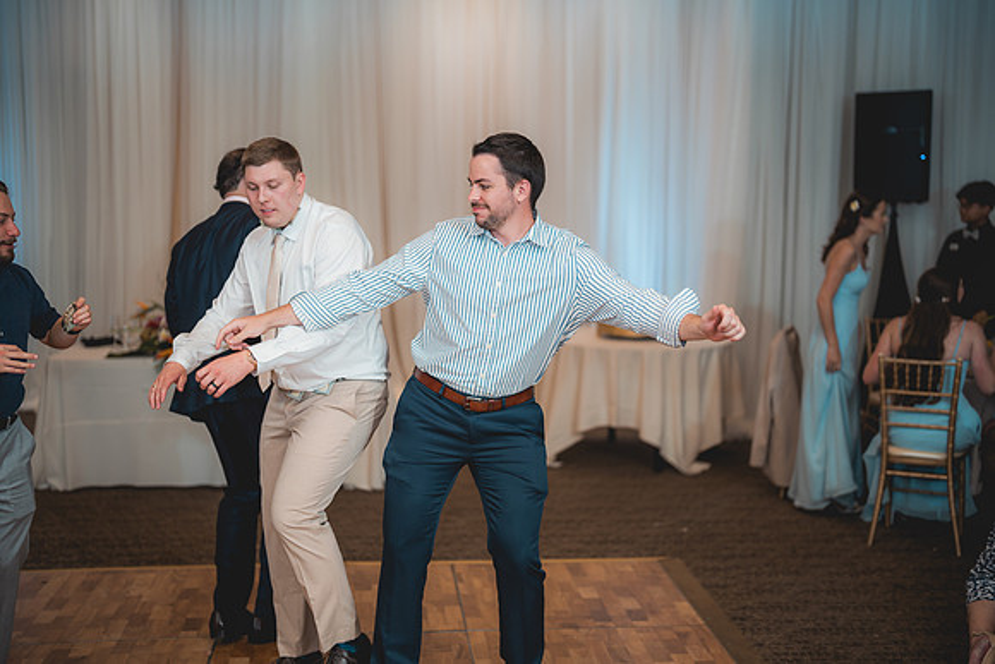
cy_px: 332
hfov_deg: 39.6
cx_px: 498
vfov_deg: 27.0
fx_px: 1382
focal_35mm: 50
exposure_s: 1/250
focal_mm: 50
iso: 80
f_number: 1.2
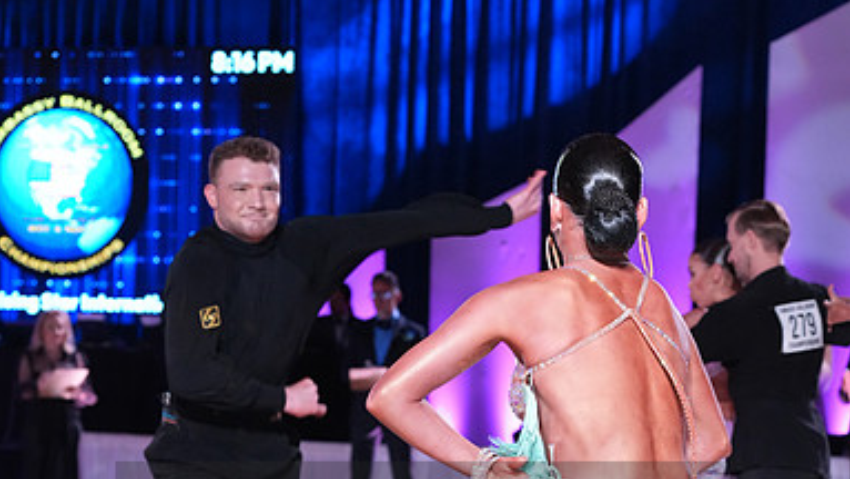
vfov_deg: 10.8
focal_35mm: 111
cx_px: 423
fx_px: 2503
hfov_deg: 19.3
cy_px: 537
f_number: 5
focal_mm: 70
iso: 3200
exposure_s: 1/250
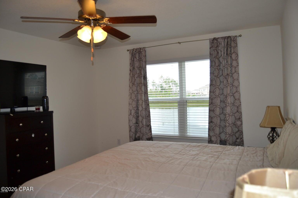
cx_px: 149
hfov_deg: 67.4
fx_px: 223
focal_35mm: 27
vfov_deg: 47.9
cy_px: 99
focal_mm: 18
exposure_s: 1/125
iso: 140
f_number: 4
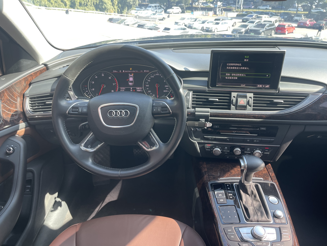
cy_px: 123
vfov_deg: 54.9
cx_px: 164
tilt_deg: -27.7
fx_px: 236
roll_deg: +0.0
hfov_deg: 69.4
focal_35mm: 25
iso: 64
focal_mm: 5.1
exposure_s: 1/121
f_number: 1.6
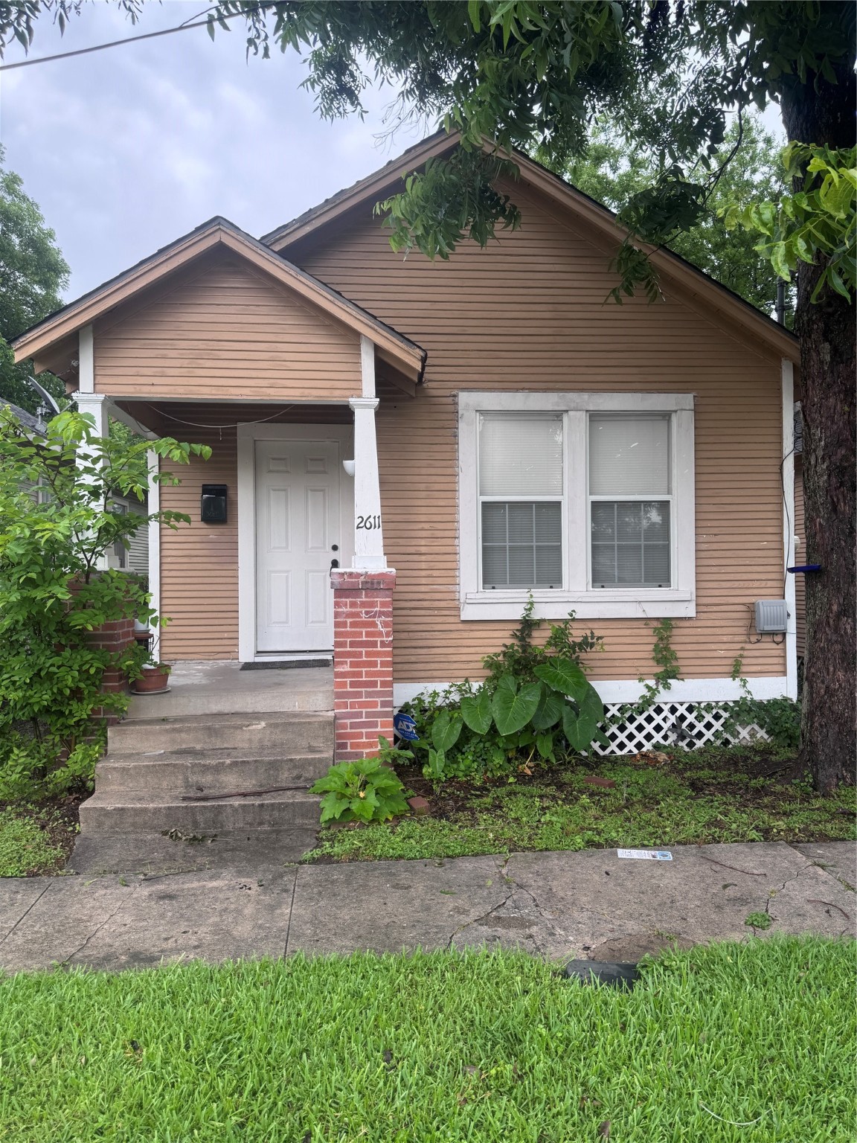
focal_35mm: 24
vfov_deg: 71.6
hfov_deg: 56.8
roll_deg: +1.3
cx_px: 428
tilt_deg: +0.2
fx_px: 792
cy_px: 572
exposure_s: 1/372
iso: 80
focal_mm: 6.76
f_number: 1.78
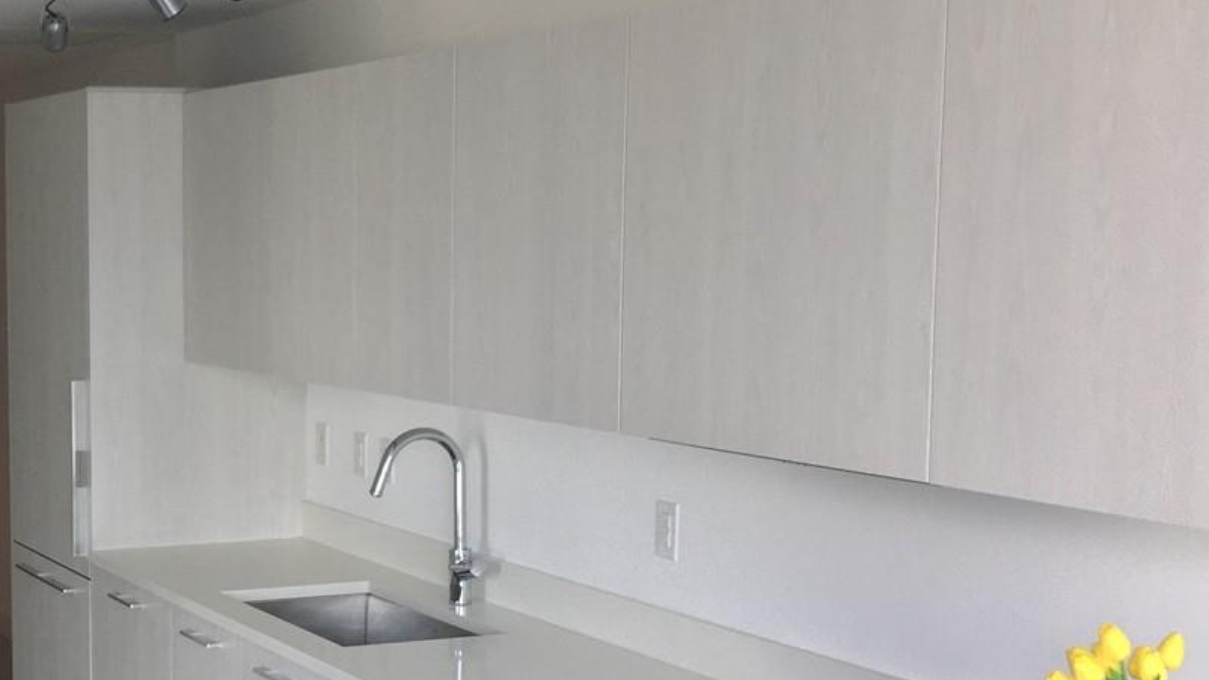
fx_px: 2020
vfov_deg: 19.0
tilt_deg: -7.2
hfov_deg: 31.7
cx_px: 122
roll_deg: +1.0
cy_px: 490
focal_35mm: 63
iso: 25
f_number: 2.2
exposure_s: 1/40
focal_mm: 4.15
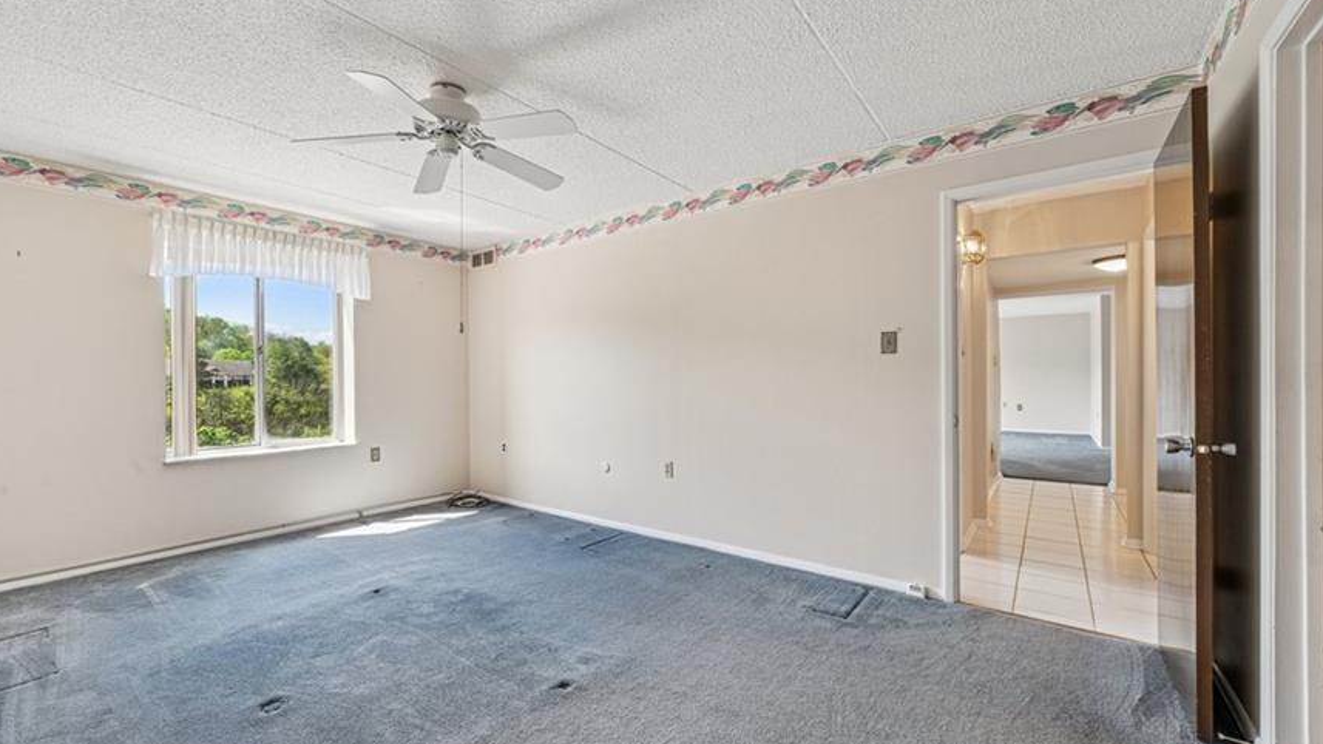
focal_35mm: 15
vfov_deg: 70.5
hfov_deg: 102.8
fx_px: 526
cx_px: 608
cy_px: 379
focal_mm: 12
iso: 200
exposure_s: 1/15
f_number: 11
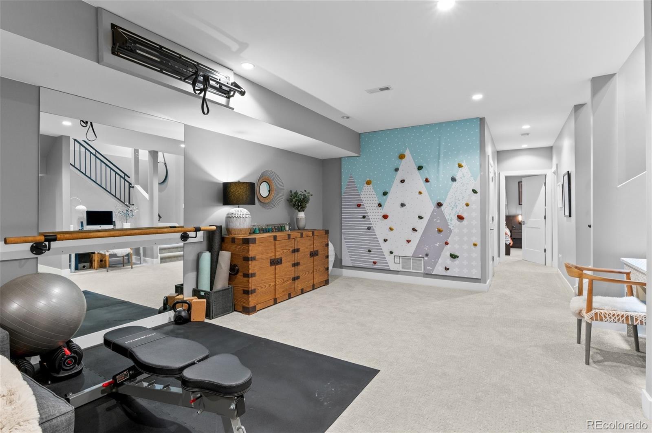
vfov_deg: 70.3
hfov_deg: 93.3
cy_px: 216
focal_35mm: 17
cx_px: 326
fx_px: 308
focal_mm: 17
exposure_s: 1
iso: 400
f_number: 8
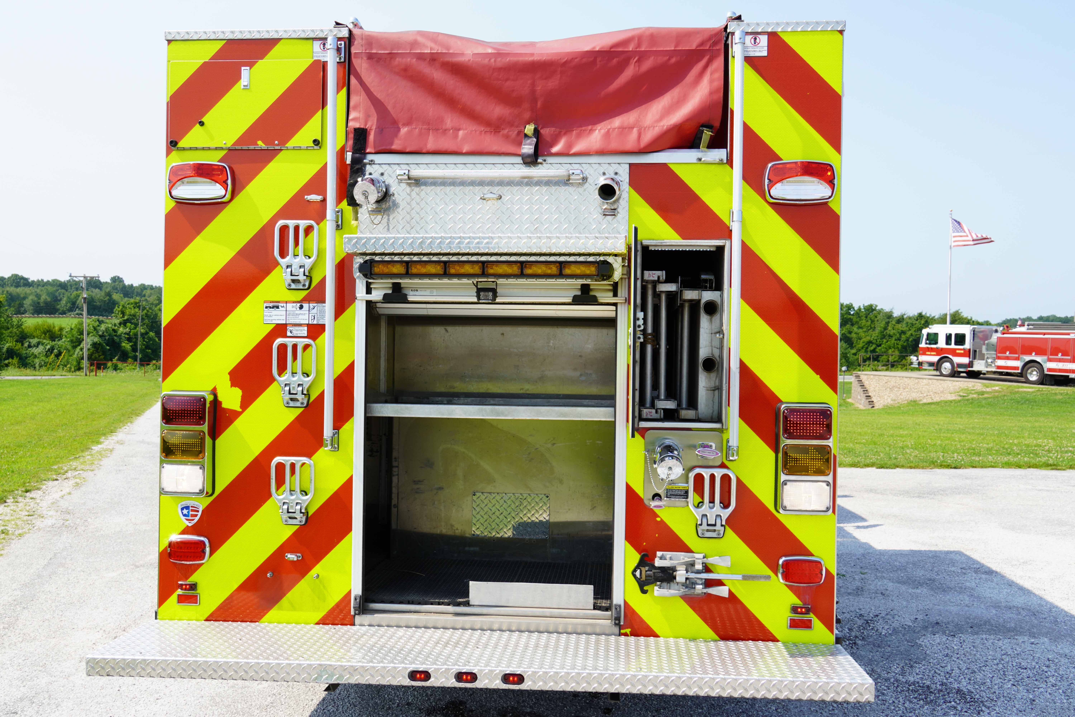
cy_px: 358
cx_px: 538
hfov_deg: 59.5
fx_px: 941
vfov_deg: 41.7
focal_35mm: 32
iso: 100
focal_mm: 21
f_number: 9
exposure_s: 1/125
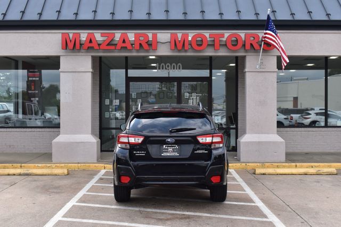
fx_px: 440
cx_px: 170
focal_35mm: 46
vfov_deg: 28.9
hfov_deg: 42.3
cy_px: 114
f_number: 10
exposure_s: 1/250
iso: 400
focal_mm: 31
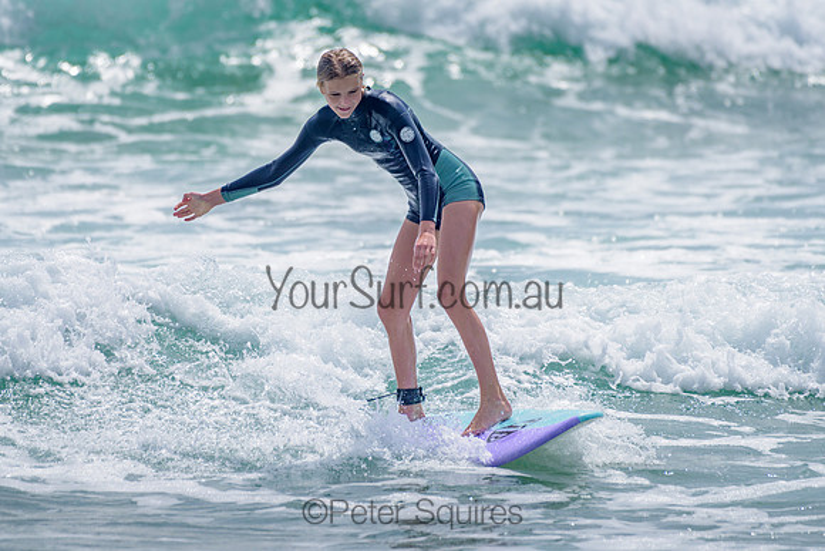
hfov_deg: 3.4
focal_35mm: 613
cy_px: 234
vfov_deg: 2.2
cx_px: 398
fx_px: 14045
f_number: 6.3
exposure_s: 1/2000
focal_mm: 500
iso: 64
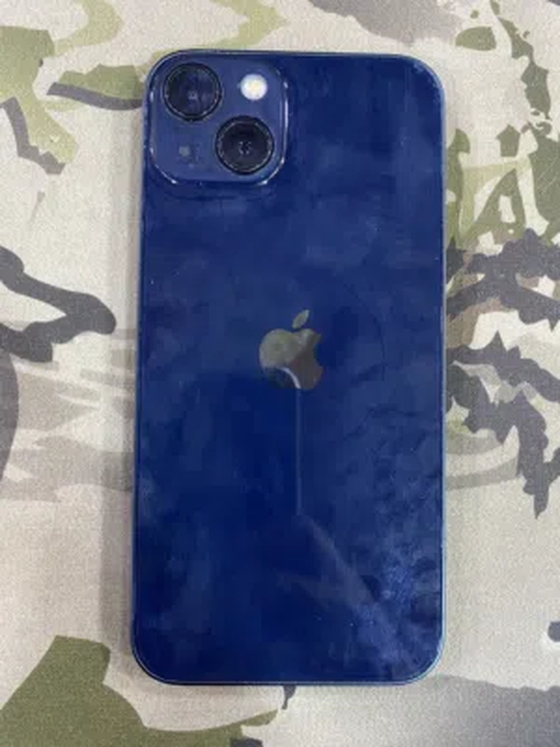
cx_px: 280
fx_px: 561
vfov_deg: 67.3
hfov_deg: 53.1
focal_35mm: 26
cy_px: 374
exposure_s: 1/25
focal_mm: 4.25
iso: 500
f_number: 1.8
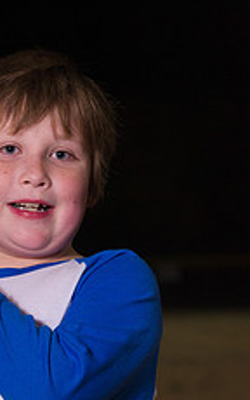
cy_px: 388
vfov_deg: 10.0
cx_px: 10
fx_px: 2276
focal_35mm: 209
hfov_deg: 6.3
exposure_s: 1/500
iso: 2000
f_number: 5.6
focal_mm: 105
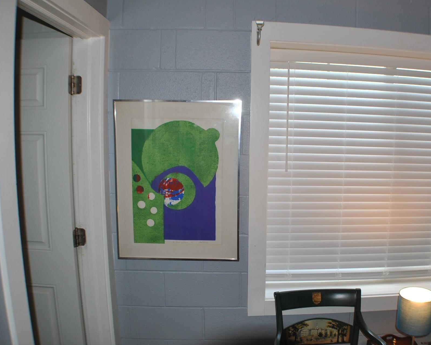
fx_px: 505
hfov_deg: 45.9
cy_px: 172
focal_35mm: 40
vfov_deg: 37.7
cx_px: 262
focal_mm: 23
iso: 200
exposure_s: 1/60
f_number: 3.8
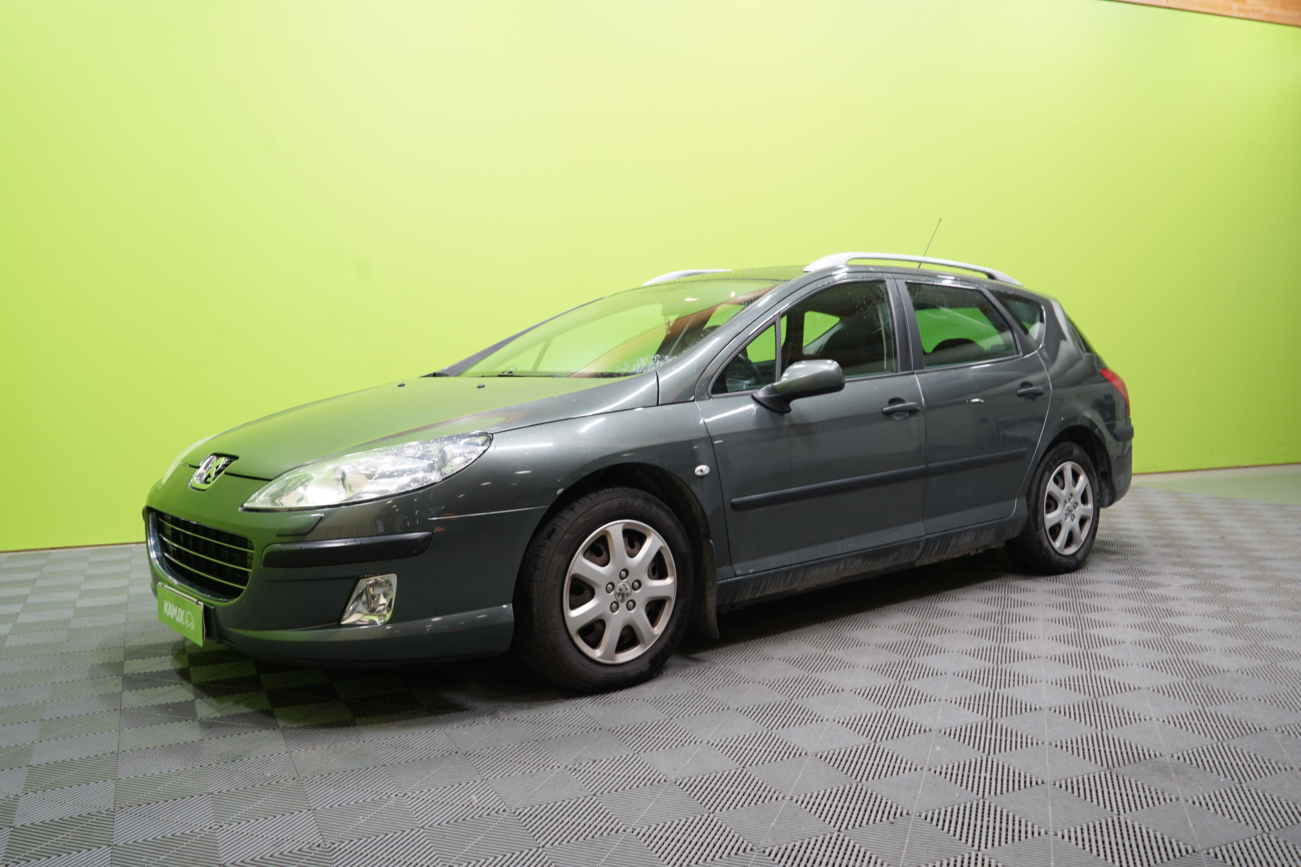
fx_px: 1048
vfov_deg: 45.0
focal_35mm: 29
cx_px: 650
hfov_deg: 63.7
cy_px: 434
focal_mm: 29
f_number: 5.6
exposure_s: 1/4
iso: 100
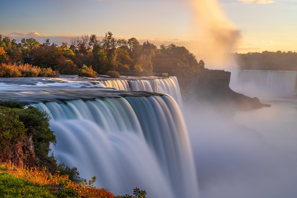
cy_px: 99
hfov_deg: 36.9
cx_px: 148
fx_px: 445
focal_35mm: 54
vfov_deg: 25.1
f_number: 9
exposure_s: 8
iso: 100
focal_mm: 54
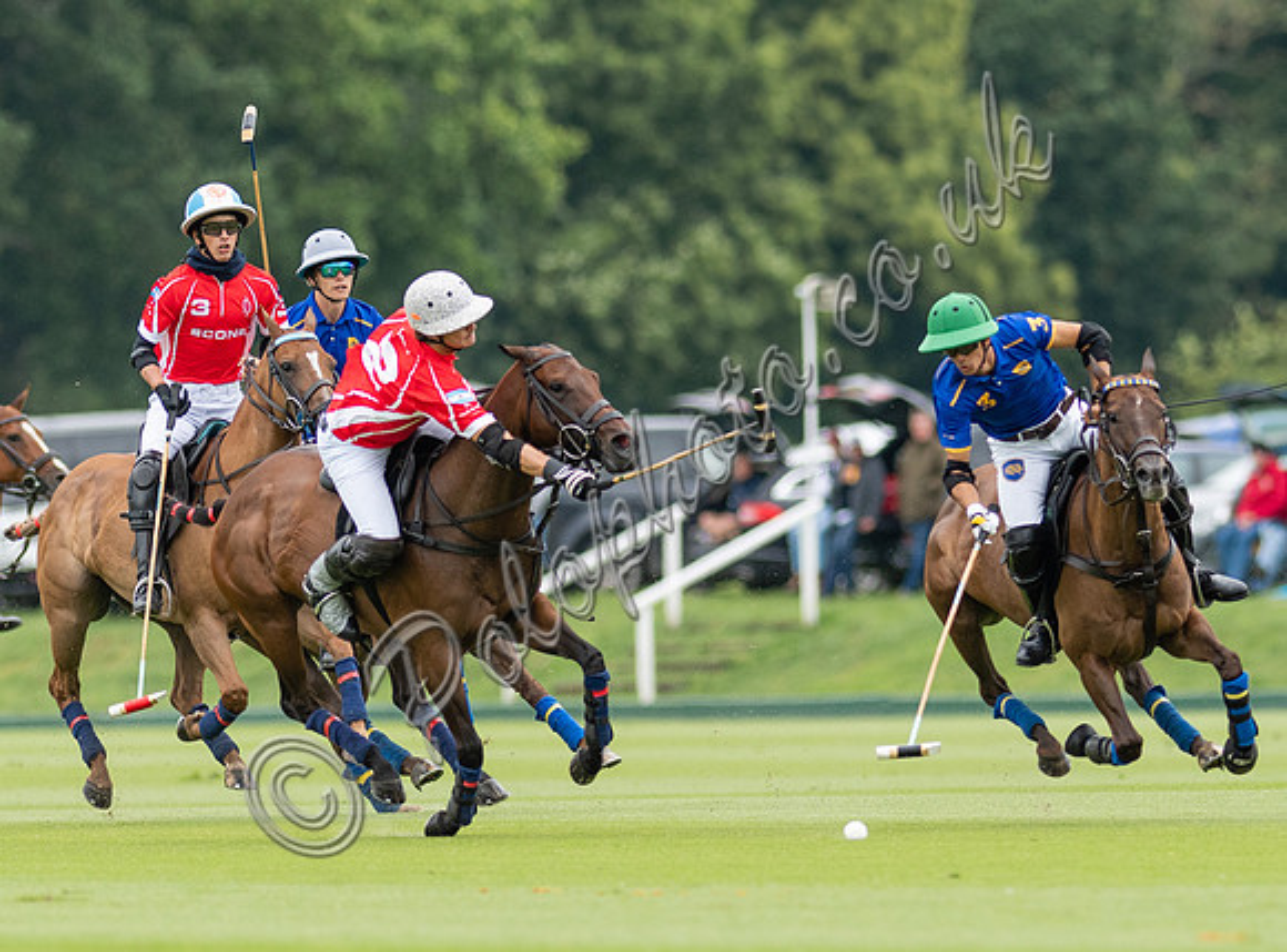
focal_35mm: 769
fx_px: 28448
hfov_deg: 2.6
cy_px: 554
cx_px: 1037
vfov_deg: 1.9
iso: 320
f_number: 2.8
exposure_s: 1/2000
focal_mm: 300
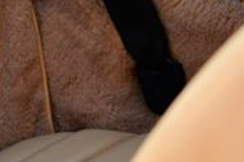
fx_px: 1476
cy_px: 54
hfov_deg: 8.9
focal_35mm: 218
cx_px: -237
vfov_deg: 6.3
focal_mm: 40
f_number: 5.6
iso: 500
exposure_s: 1/60
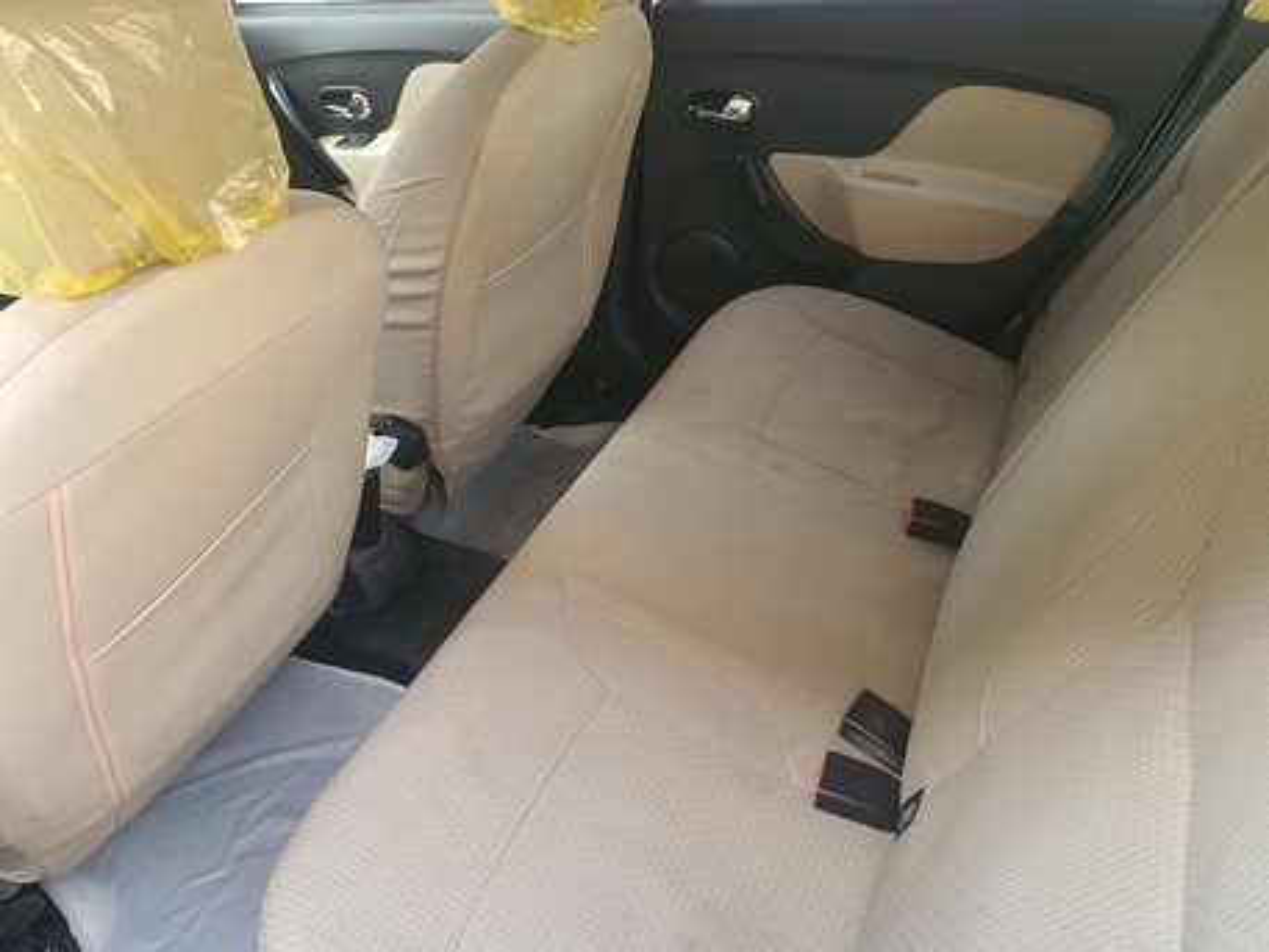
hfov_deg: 67.3
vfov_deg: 53.1
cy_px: 476
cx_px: 634
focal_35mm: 26
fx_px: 953
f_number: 2.4
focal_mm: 4.3
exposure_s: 1/100
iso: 160
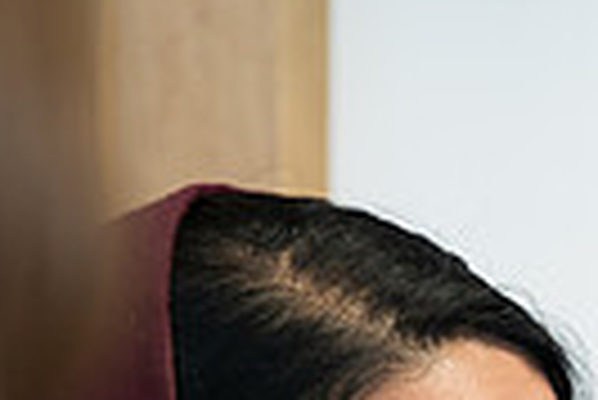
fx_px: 6452
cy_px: 870
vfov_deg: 3.5
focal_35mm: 388
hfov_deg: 5.3
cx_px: 884
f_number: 2.8
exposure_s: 1/125
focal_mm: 84
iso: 1000
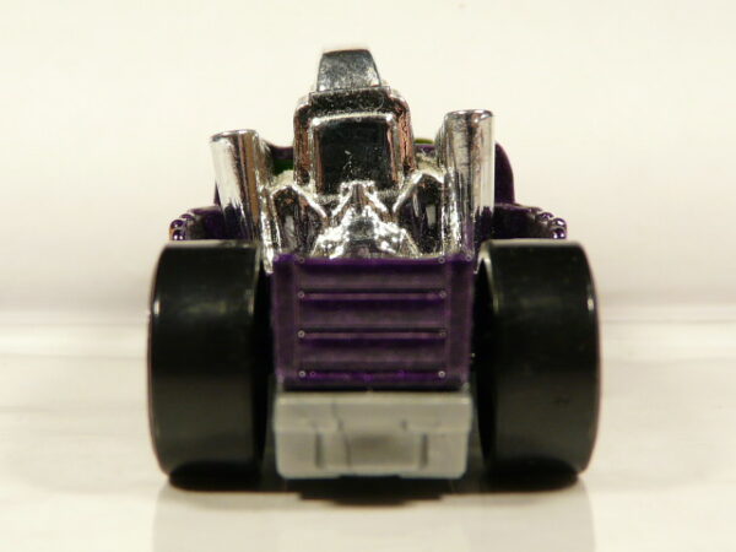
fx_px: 1999
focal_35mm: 94
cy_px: 276
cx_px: 368
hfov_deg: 20.9
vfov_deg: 15.7
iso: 100
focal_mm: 9.8
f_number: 3.2
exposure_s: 1/60
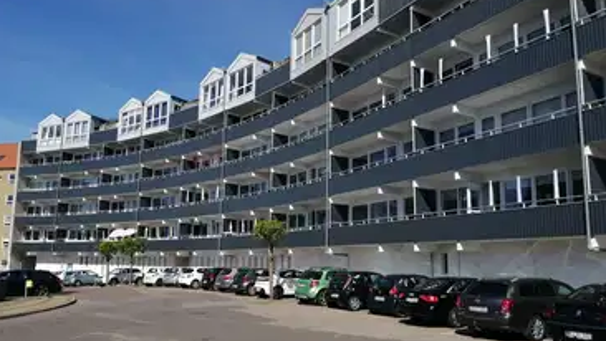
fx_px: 482
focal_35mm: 30
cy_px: 194
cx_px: 299
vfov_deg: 38.9
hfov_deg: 64.3
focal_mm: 3.95
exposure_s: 1/2155
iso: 50
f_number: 1.8
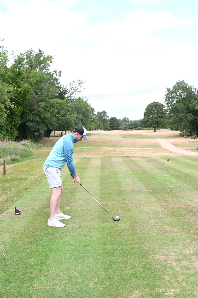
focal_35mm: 43
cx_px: 99
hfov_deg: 31.2
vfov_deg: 45.5
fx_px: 355
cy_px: 149
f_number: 9
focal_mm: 43
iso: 200
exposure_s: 1/100
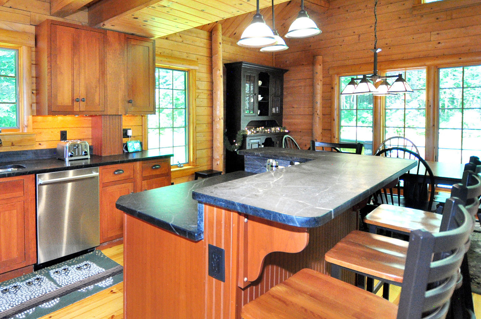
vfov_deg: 56.3
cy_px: 117
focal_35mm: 22
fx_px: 294
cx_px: 155
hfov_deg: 75.8
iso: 1600
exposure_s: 1/100
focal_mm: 10
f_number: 3.5
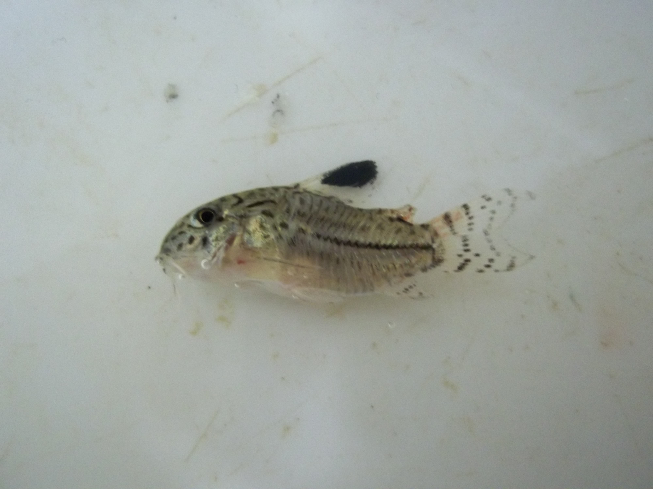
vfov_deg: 39.7
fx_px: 679
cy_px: 244
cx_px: 326
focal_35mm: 36
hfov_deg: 51.4
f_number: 3.1
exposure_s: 1/8
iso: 320
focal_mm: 6.5
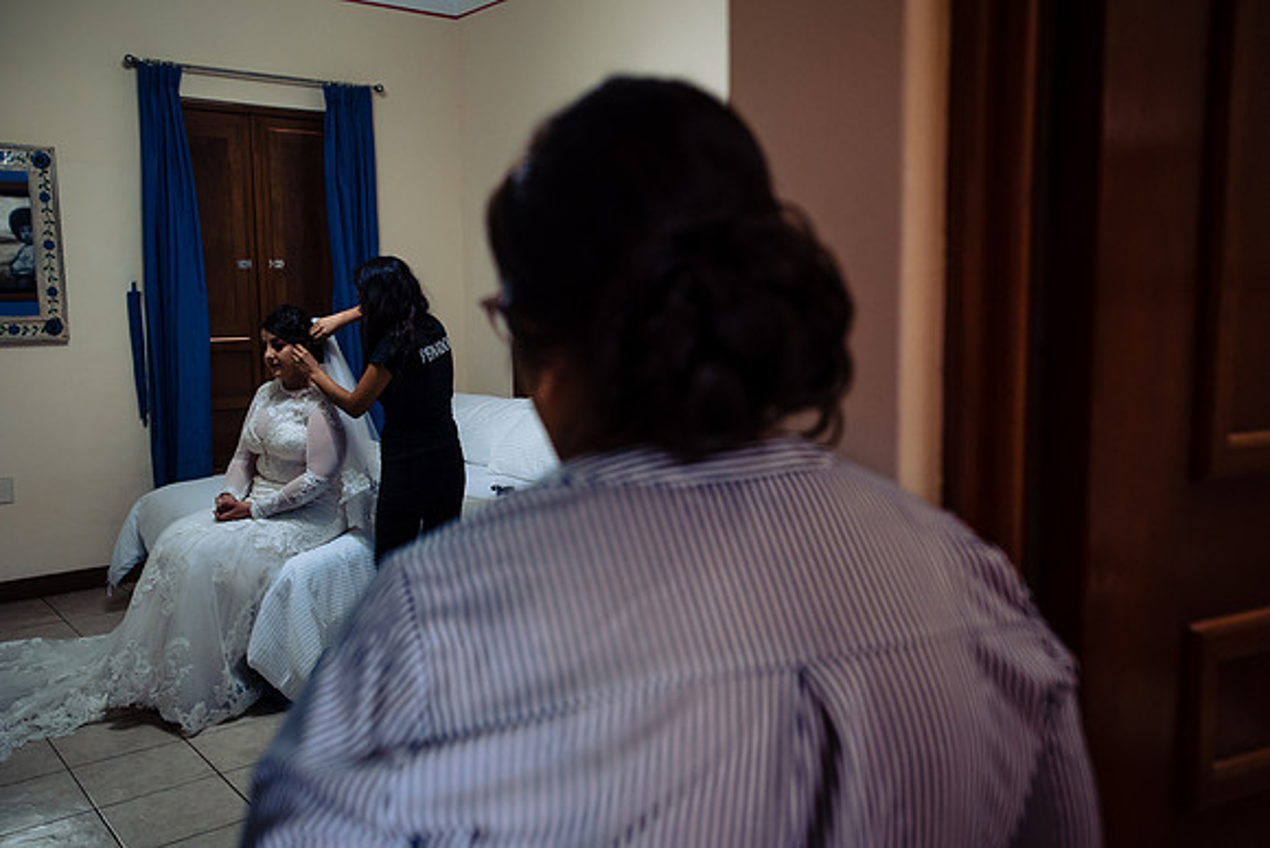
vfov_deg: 41.7
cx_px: 635
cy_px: 424
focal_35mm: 32
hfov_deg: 59.5
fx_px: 1112
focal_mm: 30
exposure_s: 1/100
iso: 1250
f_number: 3.2
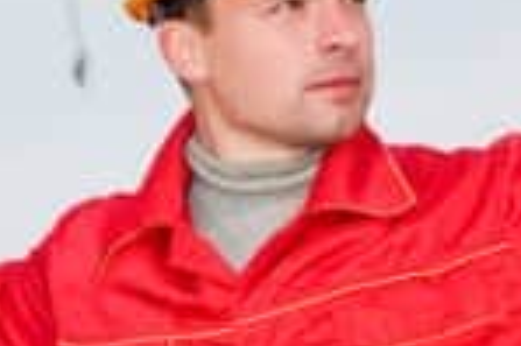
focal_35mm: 579
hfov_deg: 3.6
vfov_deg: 2.4
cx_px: 563
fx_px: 8370
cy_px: 481
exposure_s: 1/160
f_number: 5
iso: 200
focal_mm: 70
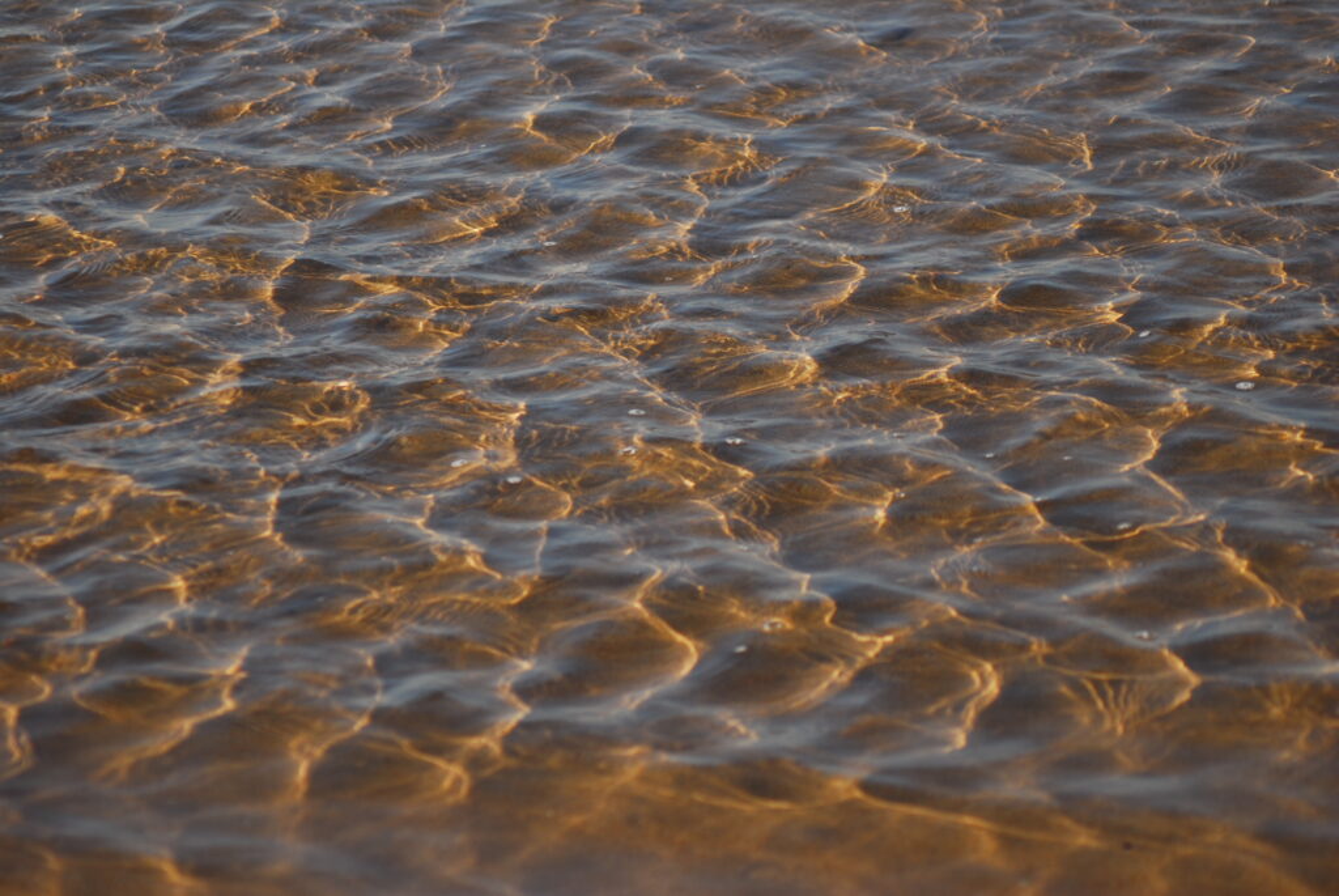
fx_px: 6478
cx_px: 670
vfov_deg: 7.9
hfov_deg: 11.8
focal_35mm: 174
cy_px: 448
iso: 100
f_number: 4.8
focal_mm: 116
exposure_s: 1/400
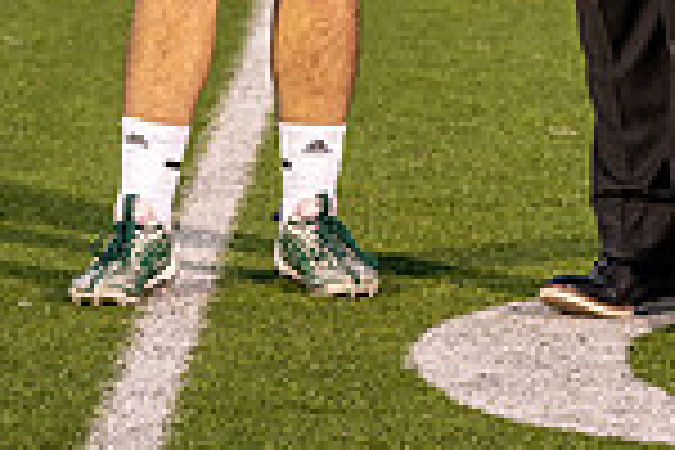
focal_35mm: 431
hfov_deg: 4.8
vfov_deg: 3.2
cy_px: -495
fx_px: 8081
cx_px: 423
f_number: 4.5
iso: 800
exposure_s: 1/125
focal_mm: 144
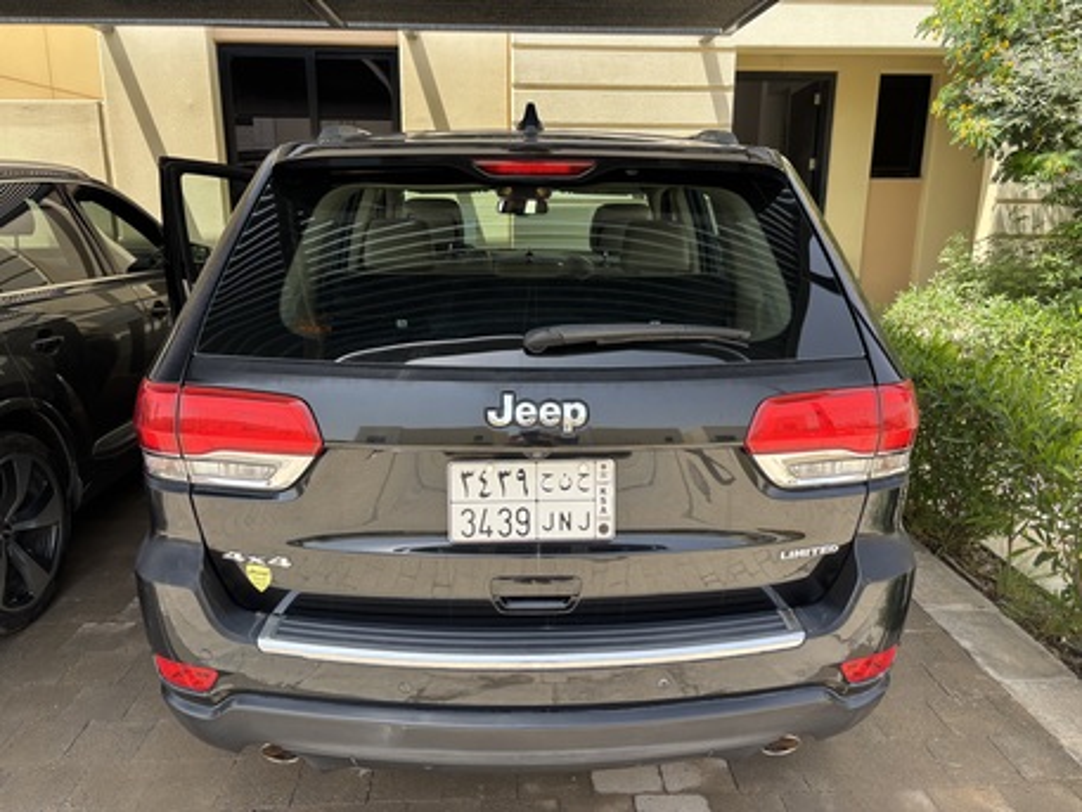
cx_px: 541
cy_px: 406
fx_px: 813
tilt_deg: -14.1
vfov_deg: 53.1
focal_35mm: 26
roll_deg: -0.4
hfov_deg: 67.3
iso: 50
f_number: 1.6
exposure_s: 1/684
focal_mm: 5.96
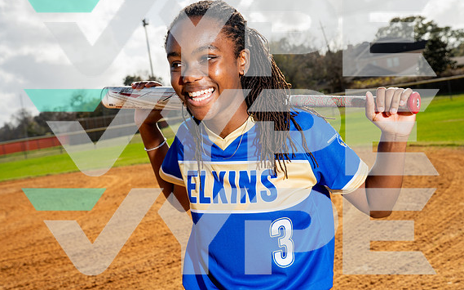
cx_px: 232
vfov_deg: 24.8
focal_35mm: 52
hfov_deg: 38.9
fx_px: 657
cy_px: 133
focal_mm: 50
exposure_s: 1/250
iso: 100
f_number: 8
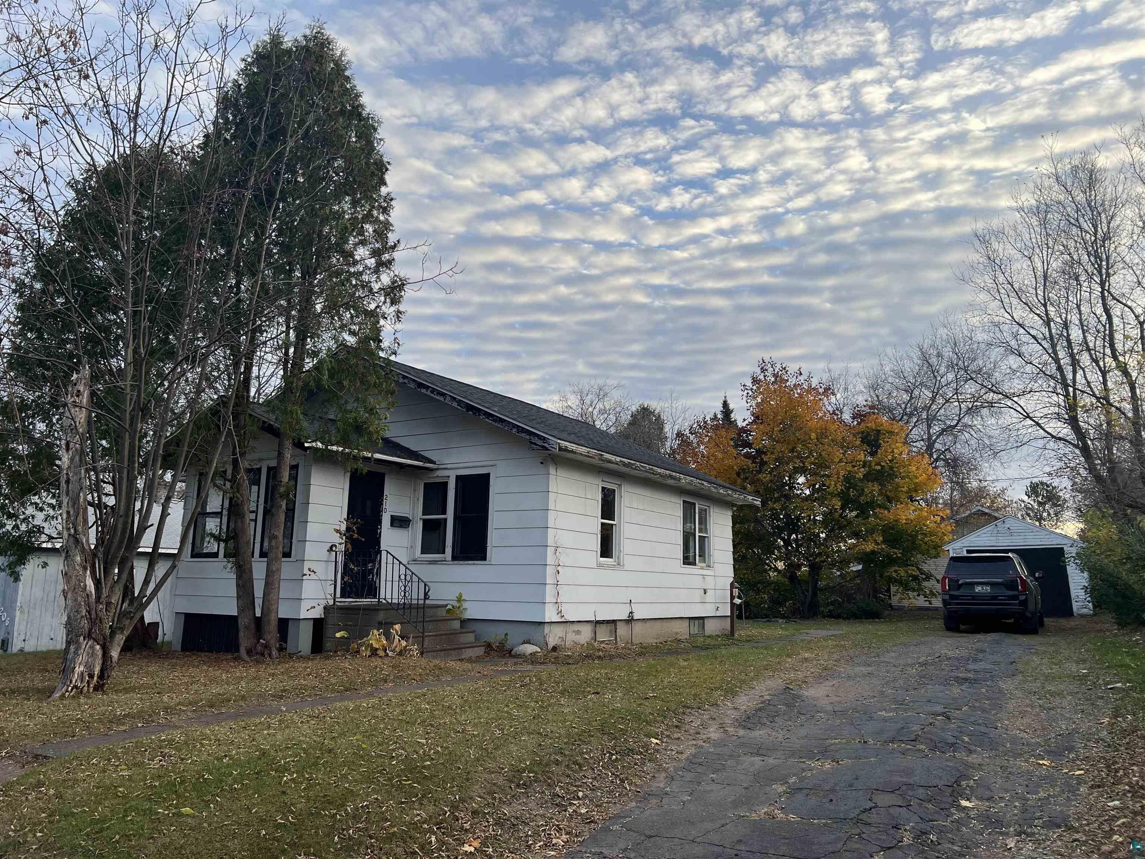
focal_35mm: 26
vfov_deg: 53.1
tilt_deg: +9.4
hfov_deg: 67.3
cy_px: 430
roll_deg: -2.0
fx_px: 860
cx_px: 572
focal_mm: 5.7
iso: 50
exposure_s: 1/965
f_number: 1.5
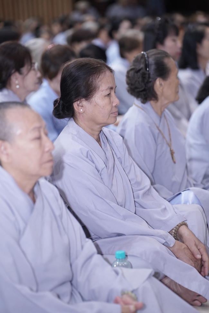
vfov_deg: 18.6
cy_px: 156
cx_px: 104
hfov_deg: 12.5
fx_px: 958
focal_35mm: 110
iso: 1250
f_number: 2.8
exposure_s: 1/125
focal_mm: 110
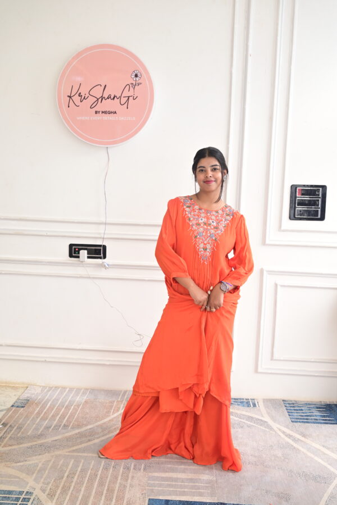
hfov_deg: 39.4
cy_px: 252
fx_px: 470
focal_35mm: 34
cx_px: 168
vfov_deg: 56.5
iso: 640
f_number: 6.3
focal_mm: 33.5
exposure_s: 1/200
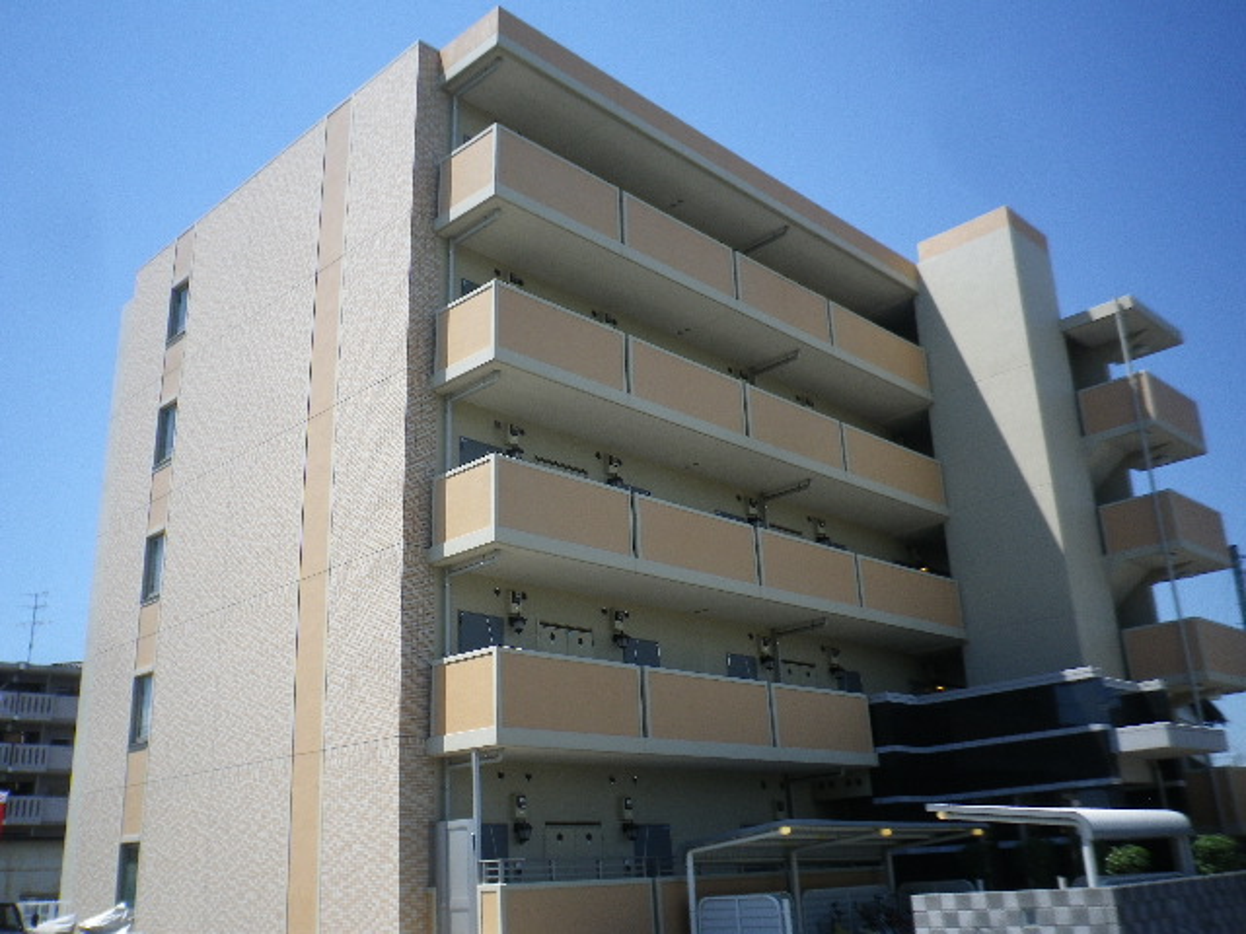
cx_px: 623
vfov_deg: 40.7
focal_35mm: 35
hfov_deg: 52.6
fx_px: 1260
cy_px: 467
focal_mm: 6.36
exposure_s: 1/400
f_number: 3.9
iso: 80
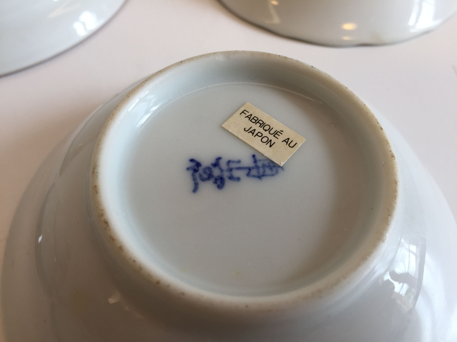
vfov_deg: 48.2
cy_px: 171
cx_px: 228
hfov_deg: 61.7
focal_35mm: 29
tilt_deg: -58.7
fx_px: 383
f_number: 2.2
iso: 32
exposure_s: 1/50
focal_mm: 4.15
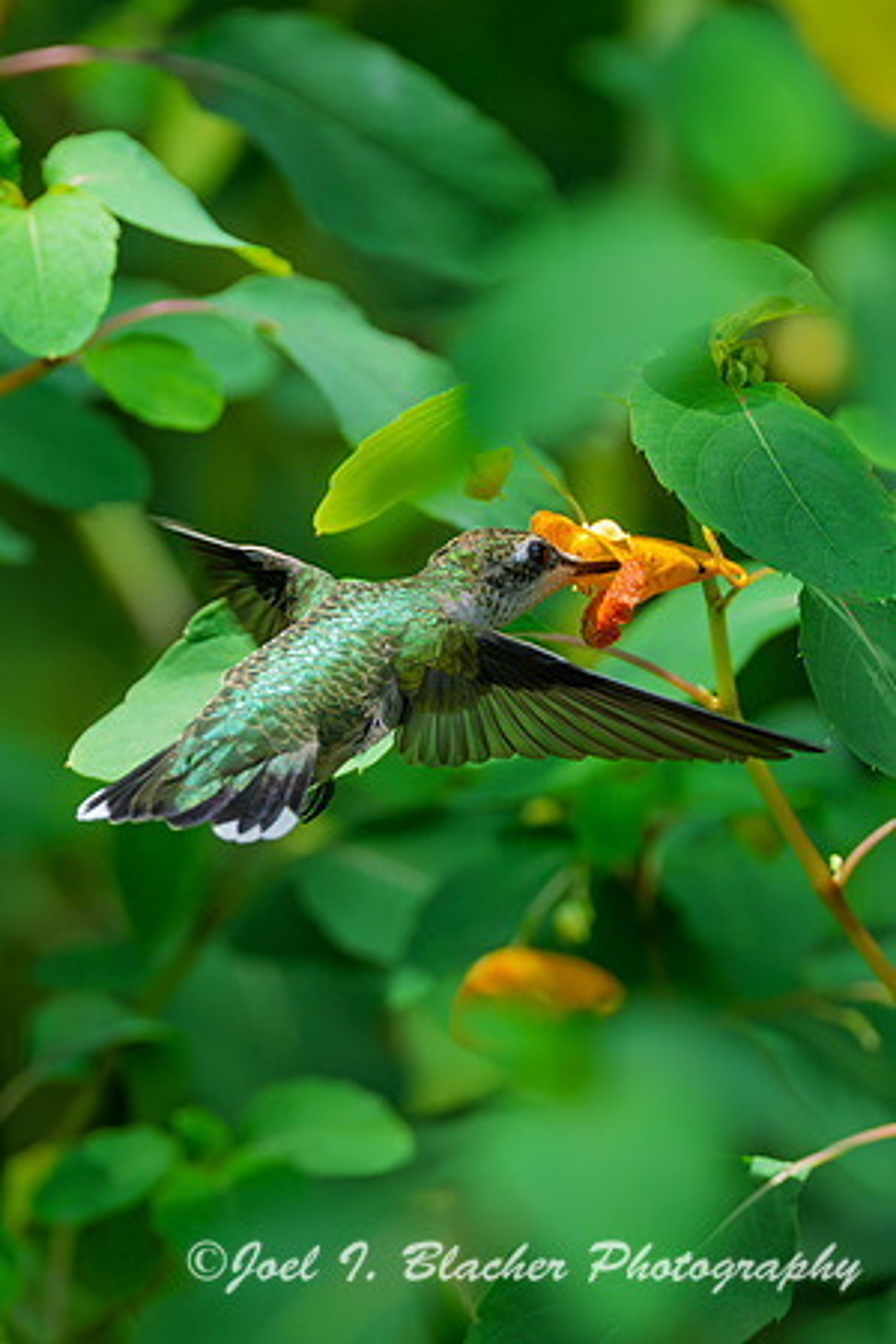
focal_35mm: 500
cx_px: 448
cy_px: 672
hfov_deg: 2.7
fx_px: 18665
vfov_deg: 4.1
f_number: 5.6
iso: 2000
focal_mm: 500
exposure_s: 1/3200
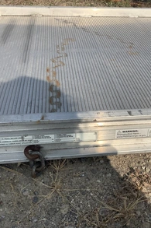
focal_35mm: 44
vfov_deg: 44.5
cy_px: 114
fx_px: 277
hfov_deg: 30.2
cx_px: 104
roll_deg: -4.9
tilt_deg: -28.6
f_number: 2.4
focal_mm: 3.3
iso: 25
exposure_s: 1/1942
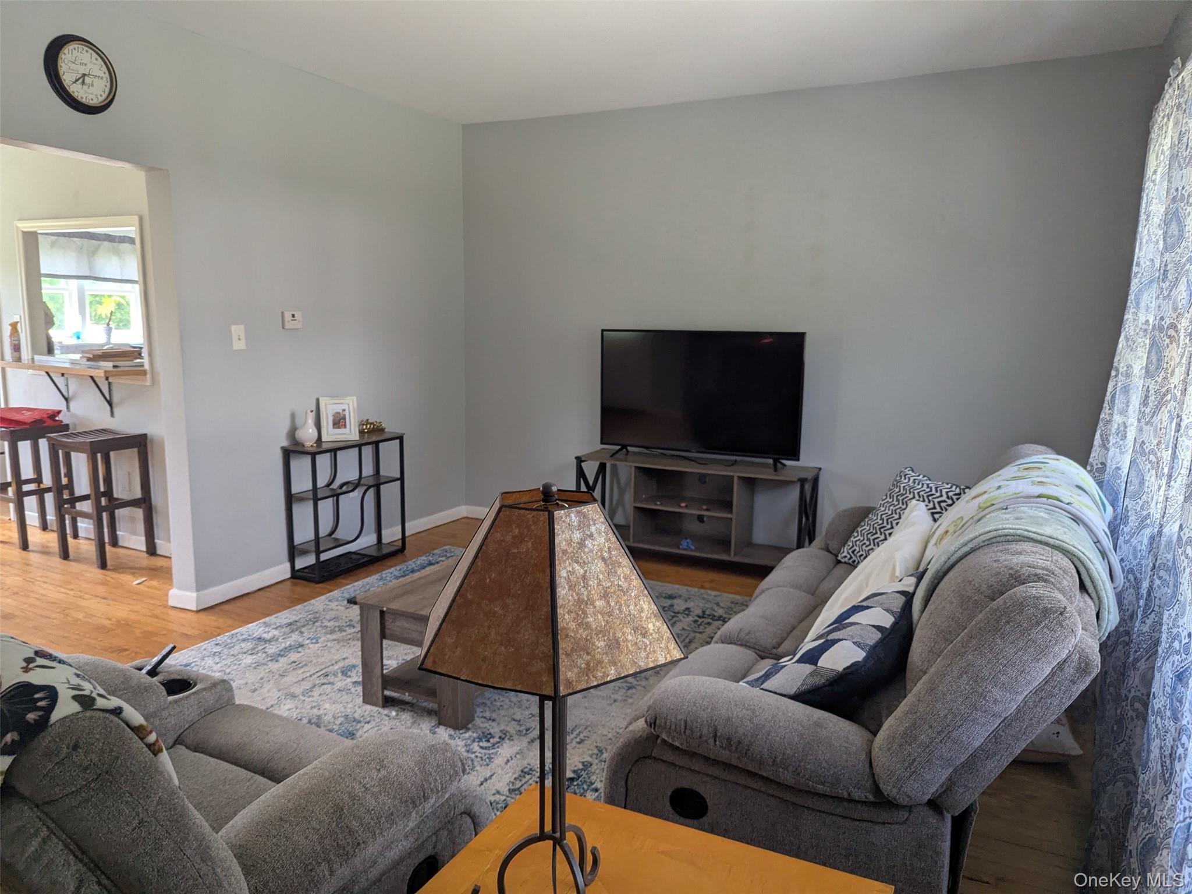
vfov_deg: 56.8
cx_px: 596
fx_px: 826
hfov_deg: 71.6
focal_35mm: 24
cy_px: 447
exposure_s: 1/139
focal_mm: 6.81
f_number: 1.85
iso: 166
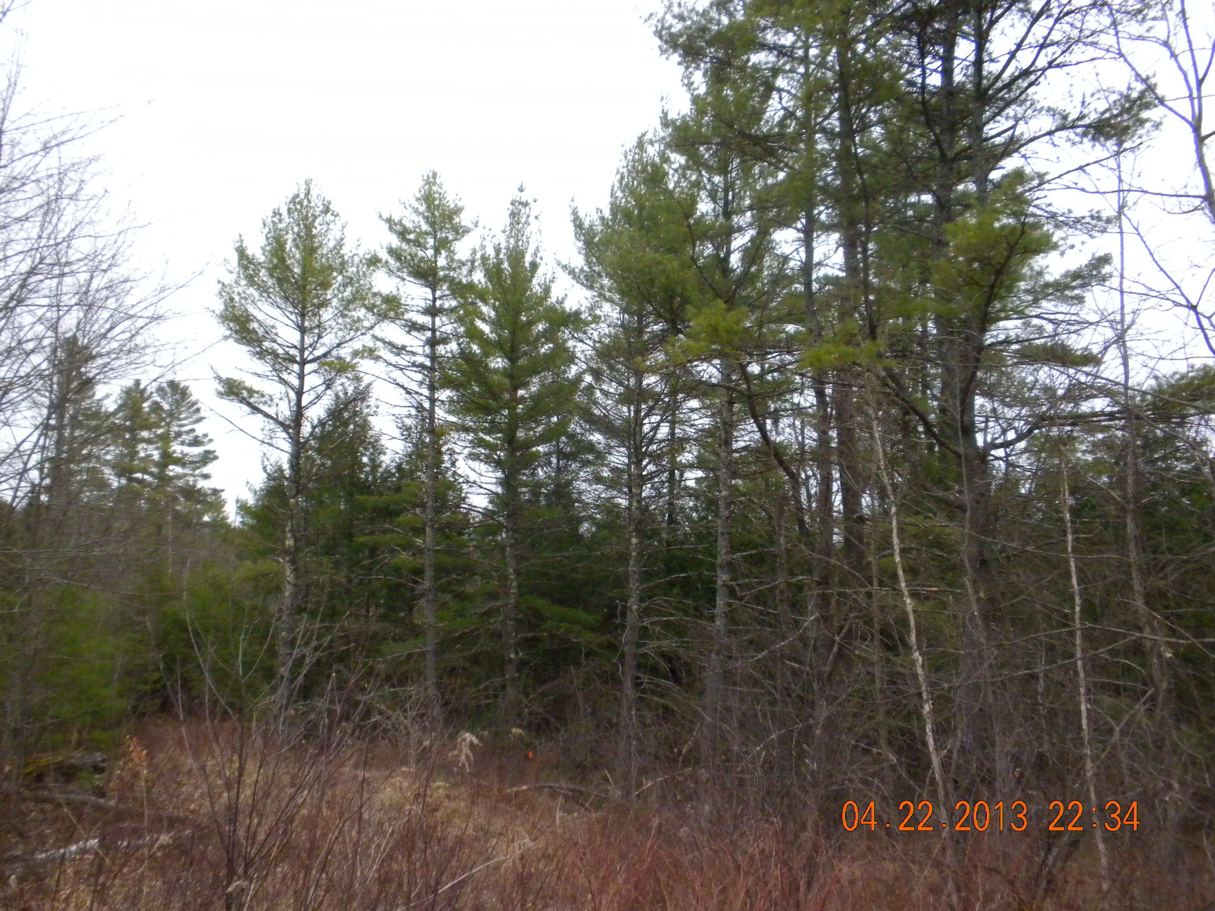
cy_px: 456
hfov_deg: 50.1
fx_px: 1299
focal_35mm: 37
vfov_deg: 38.7
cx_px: 608
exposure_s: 1/650
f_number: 3.5
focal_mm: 6.6
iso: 400
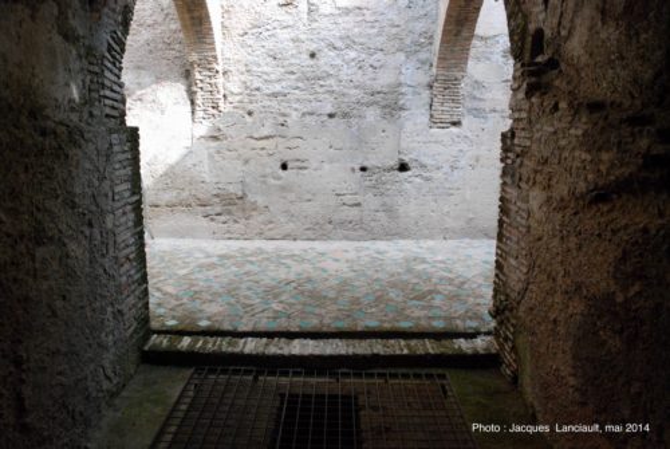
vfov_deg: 48.1
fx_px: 503
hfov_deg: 67.3
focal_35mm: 27
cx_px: 335
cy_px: 224
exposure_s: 1/200
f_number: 7.1
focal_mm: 18
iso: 1250
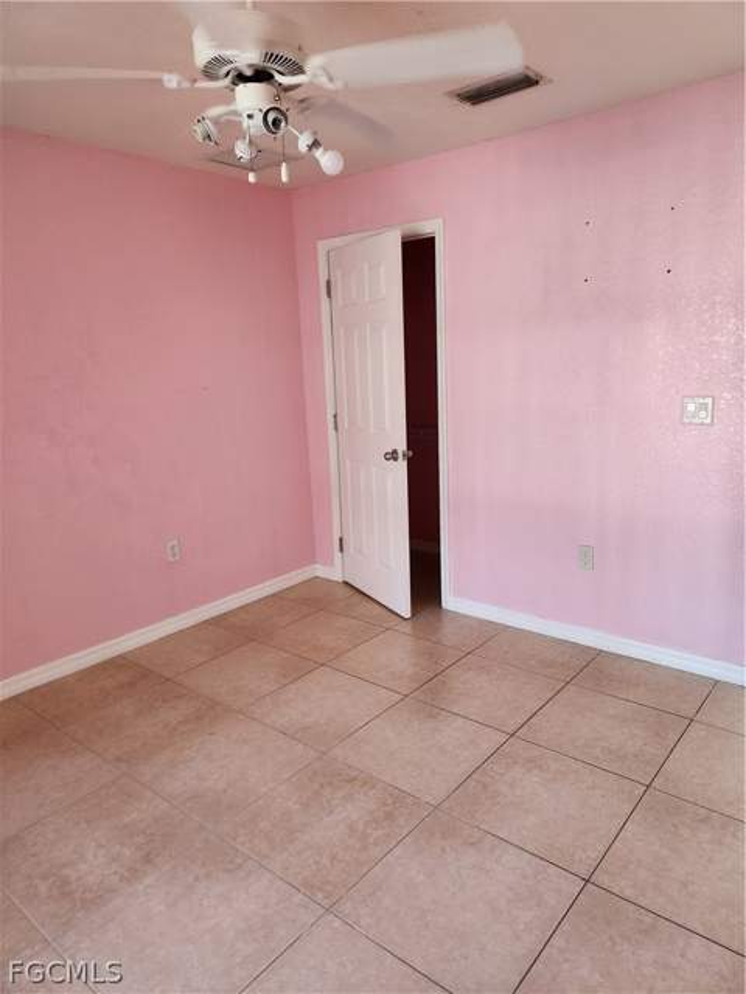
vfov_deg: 73.9
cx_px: 373
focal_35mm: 23
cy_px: 497
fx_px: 661
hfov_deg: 58.9
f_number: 1.8
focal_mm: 5.4
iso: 400
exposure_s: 1/120
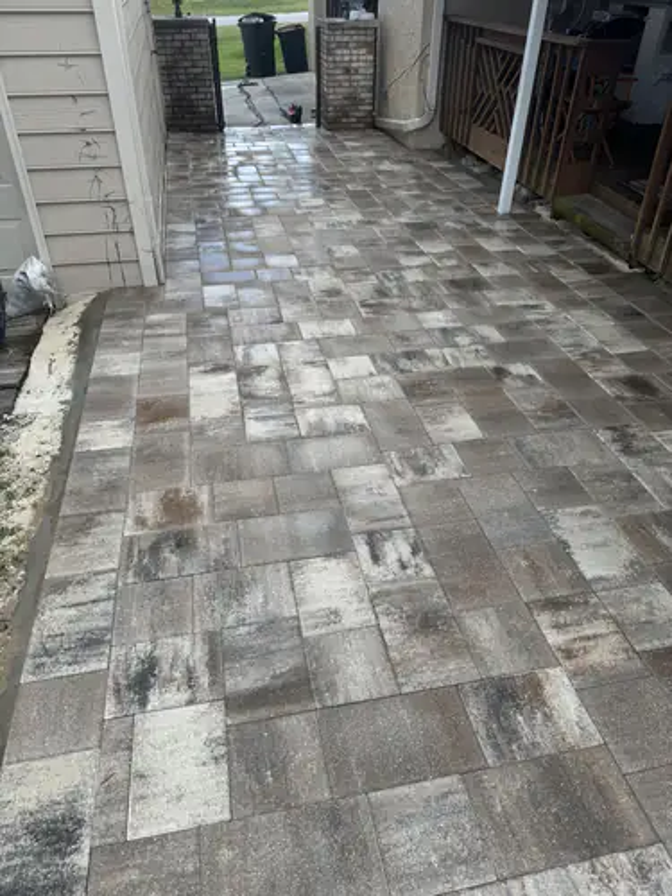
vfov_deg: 71.6
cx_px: 336
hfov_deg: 56.8
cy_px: 448
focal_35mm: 24
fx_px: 621
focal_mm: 6.76
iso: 80
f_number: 1.78
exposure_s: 1/1059
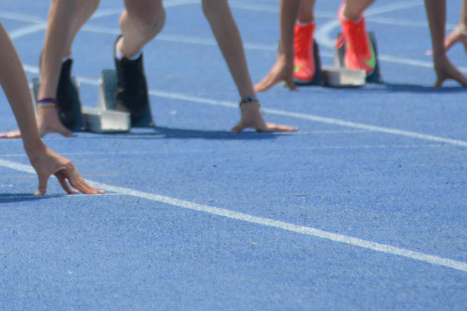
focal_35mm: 827
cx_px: -62
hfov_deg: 2.5
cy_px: -89
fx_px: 10725
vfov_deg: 1.7
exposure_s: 1/1600
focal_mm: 200
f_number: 6.3
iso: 400
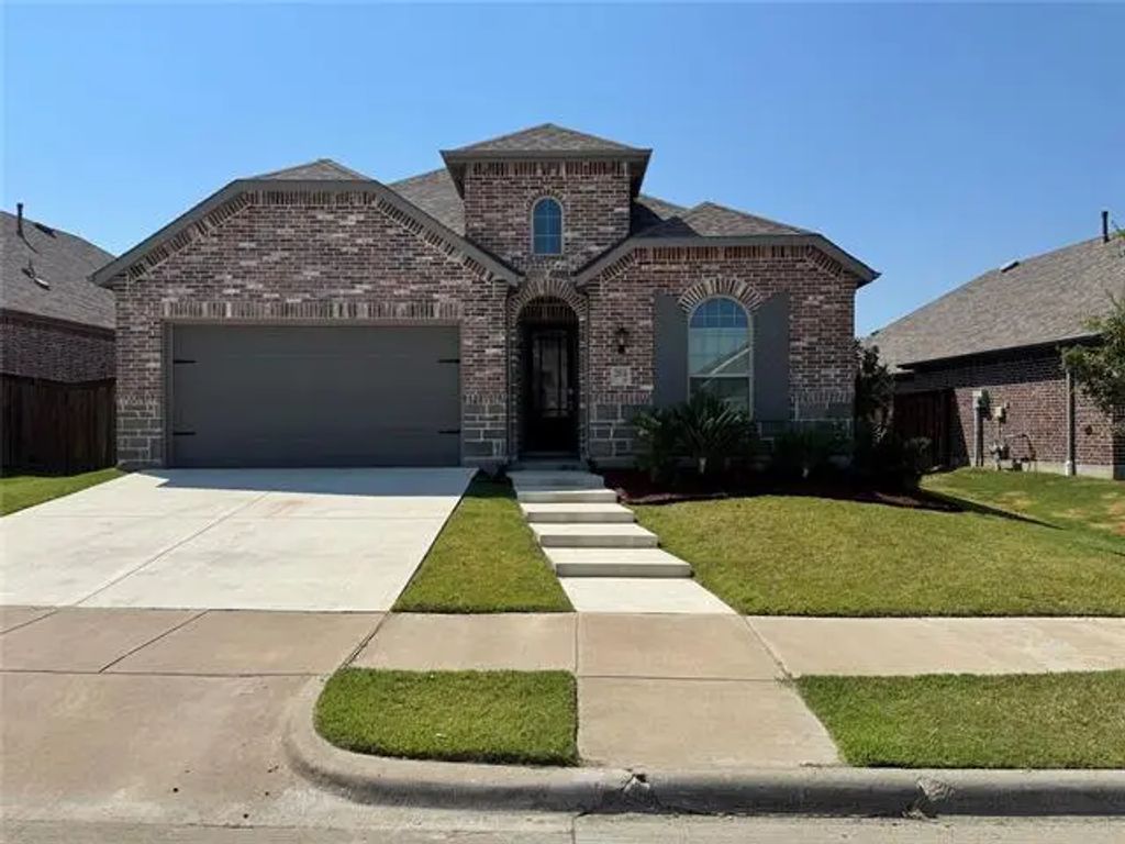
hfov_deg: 71.6
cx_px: 562
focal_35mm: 24
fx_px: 780
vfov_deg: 56.8
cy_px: 422
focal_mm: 6.76
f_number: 1.78
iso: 80
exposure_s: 1/7937
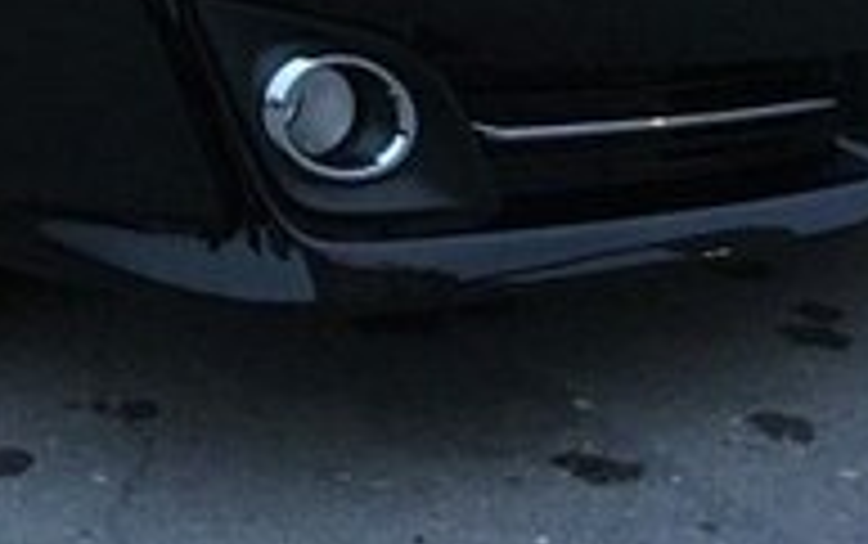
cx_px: -180
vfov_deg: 11.4
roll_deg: -0.4
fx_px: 2486
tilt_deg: -6.5
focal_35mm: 105
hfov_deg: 18.7
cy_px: -497
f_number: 2.2
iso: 160
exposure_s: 1/33
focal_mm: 4.15
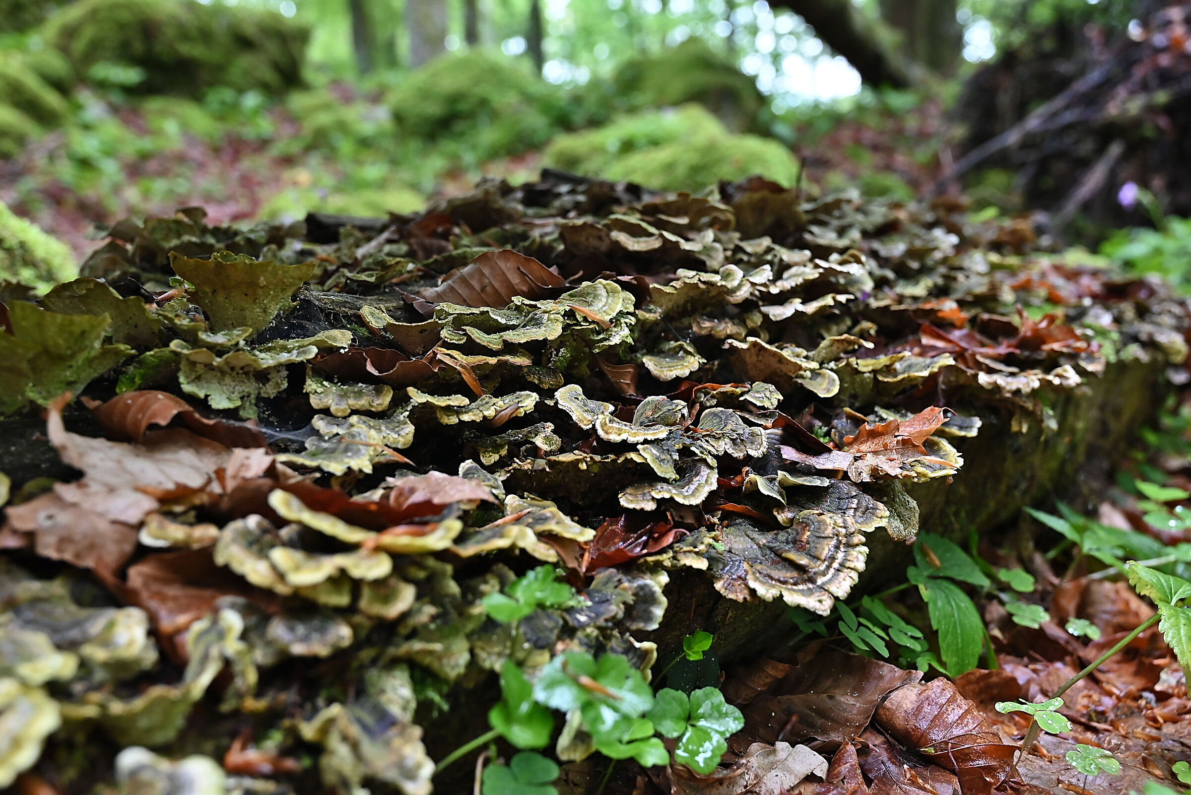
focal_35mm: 35
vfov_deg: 37.9
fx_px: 1158
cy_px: 398
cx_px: 596
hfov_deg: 54.4
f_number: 6.3
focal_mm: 35
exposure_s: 1/100
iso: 2000
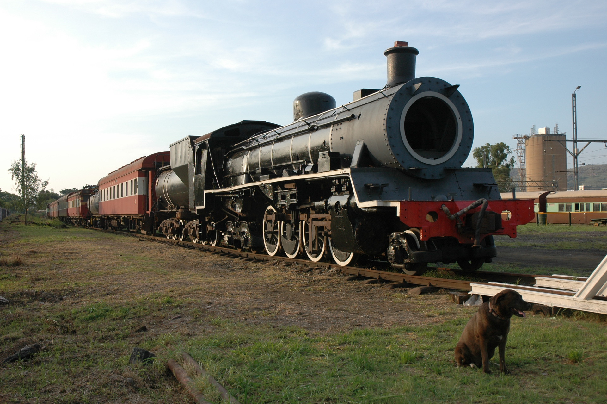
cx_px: 304
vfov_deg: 33.0
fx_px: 682
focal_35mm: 40
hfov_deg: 48.0
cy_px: 202
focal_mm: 27
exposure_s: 1/200
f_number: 7.1
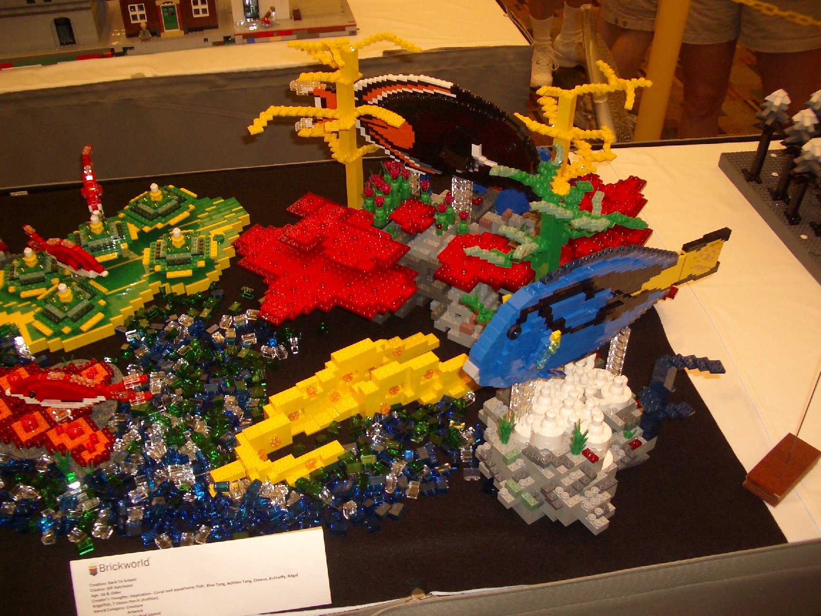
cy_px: 308
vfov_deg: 40.7
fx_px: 830
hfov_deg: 52.6
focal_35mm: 35
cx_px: 410
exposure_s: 1/60
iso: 100
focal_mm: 5.8
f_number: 2.6
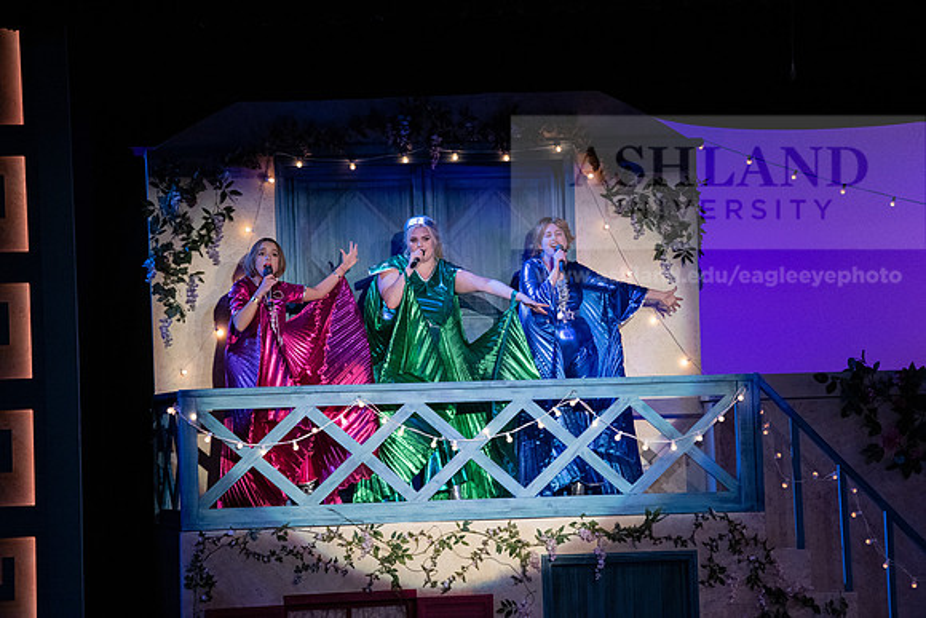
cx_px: 463
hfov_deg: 11.1
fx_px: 4760
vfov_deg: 7.4
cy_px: 309
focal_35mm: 185
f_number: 3.5
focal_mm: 185
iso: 3200
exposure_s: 1/400
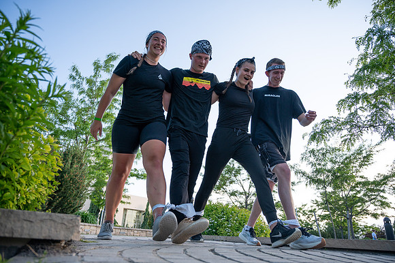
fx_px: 263
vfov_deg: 53.1
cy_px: 132
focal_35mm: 24
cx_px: 198
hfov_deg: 73.8
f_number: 4
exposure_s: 1/1000
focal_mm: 24
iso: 280
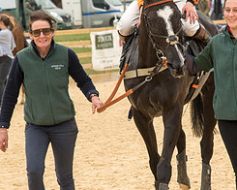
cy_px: 40
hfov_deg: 7.5
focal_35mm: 259
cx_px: 148
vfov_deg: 6.0
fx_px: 1817
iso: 400
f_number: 5.6
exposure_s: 1/640
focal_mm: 100
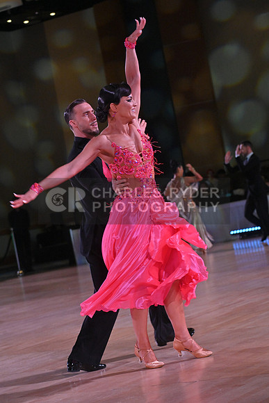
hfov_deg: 12.5
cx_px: 134
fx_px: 1232
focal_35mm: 110
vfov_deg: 18.6
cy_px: 202
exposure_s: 1/400
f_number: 7.1
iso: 3200
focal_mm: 110
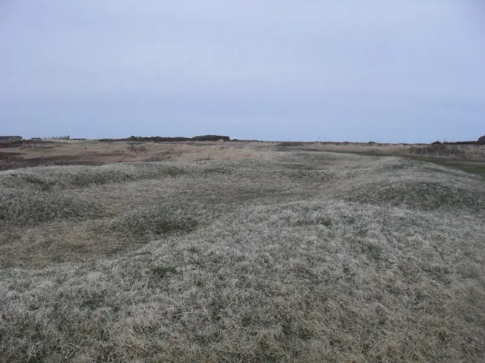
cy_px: 182
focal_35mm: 35
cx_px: 242
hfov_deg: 52.6
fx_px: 490
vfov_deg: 40.7
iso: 100
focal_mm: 6.3
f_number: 8.4
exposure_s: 1/350
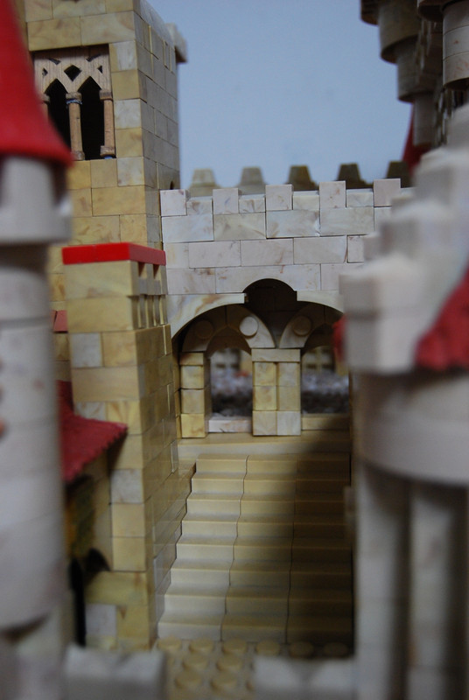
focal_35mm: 39
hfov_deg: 34.3
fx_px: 759
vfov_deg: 49.5
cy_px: 350
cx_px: 234
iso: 800
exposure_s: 1/30
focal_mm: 26
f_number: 4.2
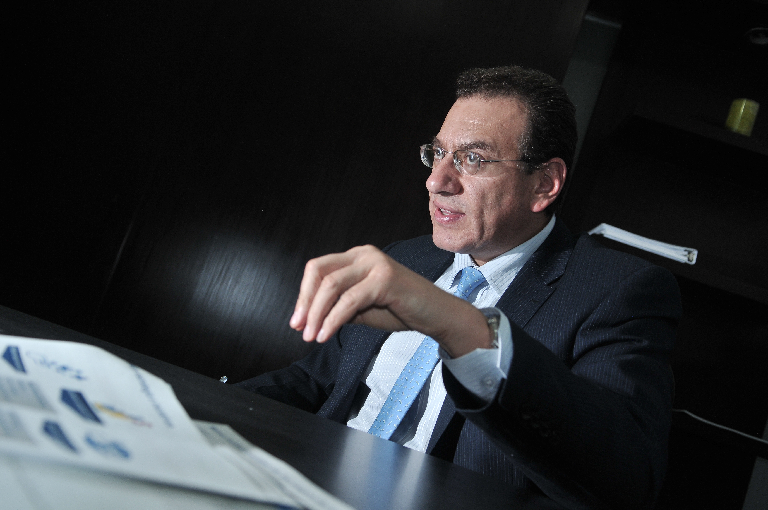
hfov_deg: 49.6
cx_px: 384
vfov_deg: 34.1
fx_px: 831
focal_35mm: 39
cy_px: 255
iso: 400
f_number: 3.5
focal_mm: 26
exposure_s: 1/320
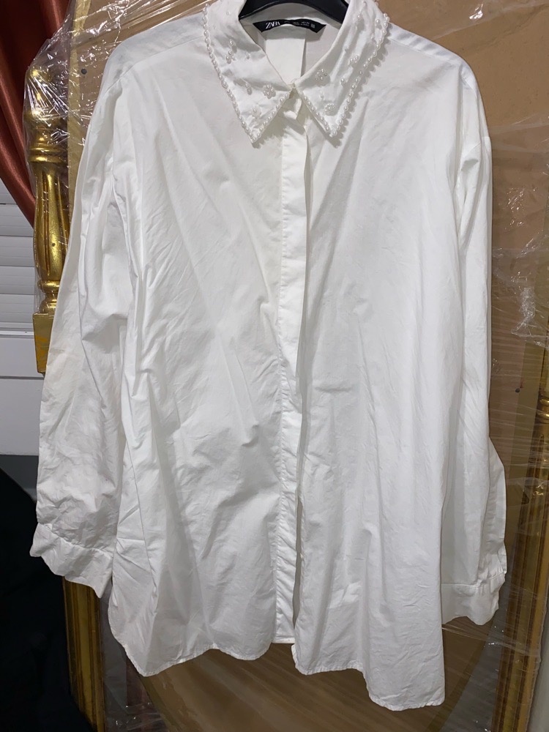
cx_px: 274
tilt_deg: -13.6
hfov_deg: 53.1
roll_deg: -2.2
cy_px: 366
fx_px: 550
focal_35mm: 26
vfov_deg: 67.3
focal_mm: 4.25
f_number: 1.8
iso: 50
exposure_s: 1/17
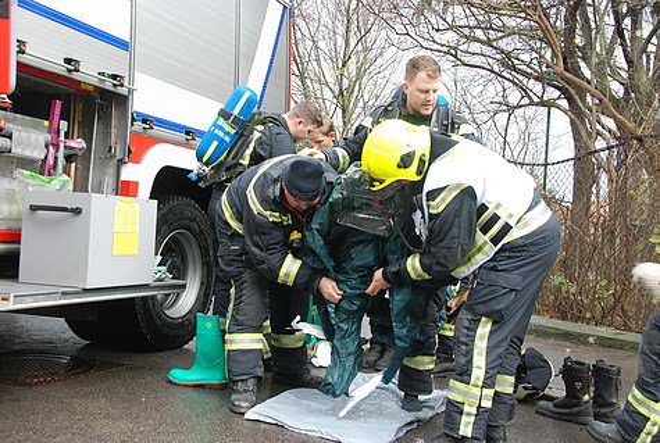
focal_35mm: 42
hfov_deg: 46.3
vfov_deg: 32.0
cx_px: 330
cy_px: 222
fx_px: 772
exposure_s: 1/200
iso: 800
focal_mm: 28
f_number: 7.1
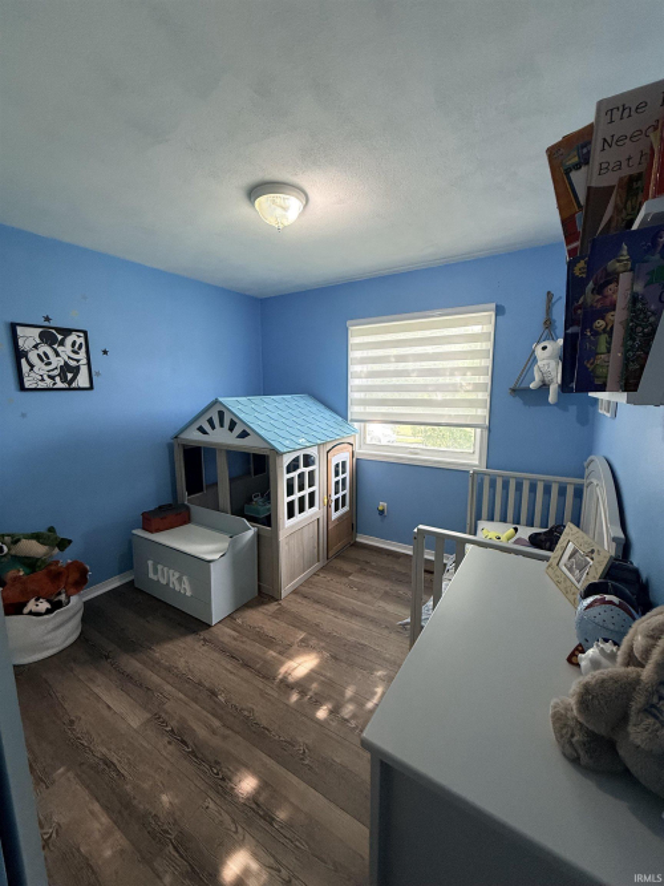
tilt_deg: -7.6
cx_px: 332
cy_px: 443
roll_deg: +0.1
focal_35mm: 14
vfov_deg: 102.1
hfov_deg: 85.7
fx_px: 358
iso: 250
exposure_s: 1/120
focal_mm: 2.22
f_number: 2.2
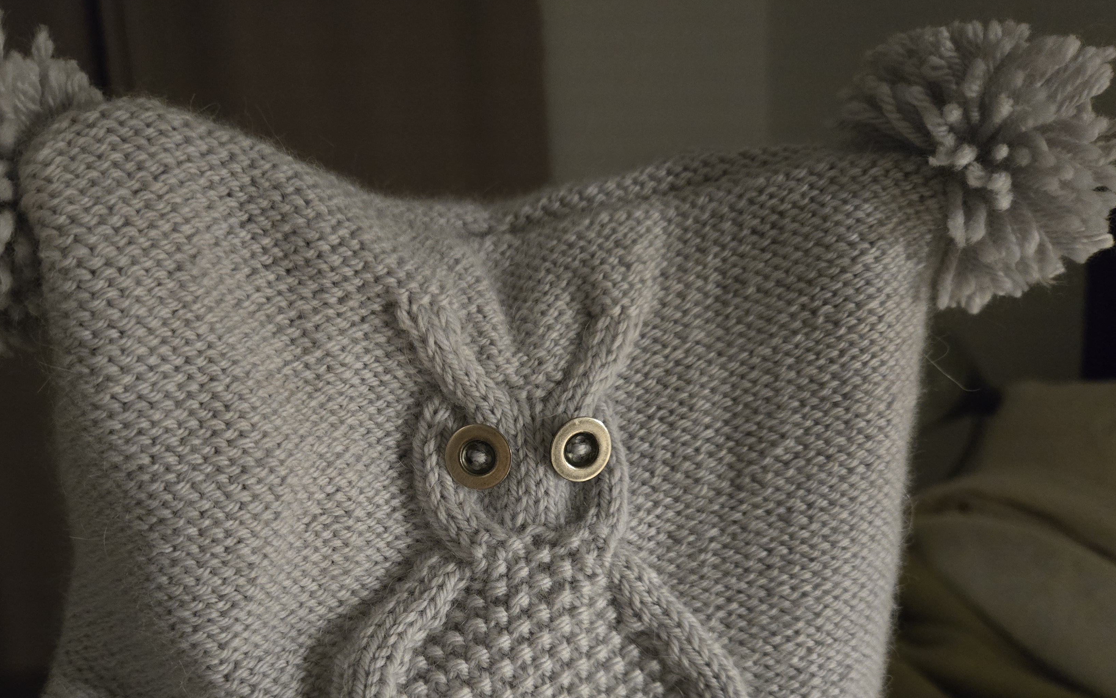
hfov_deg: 62.6
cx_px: 482
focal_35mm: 30
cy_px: 494
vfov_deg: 41.0
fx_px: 912
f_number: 1.8
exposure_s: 1/59.4
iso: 1600
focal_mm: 5.4
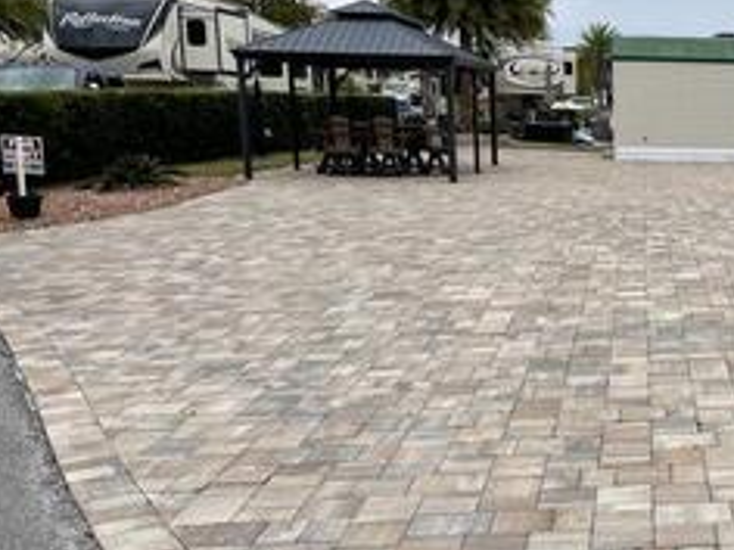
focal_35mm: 55
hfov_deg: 31.9
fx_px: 1166
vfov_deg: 26.5
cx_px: 753
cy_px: 346
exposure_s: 1/1976
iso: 32
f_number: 1.6
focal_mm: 5.1
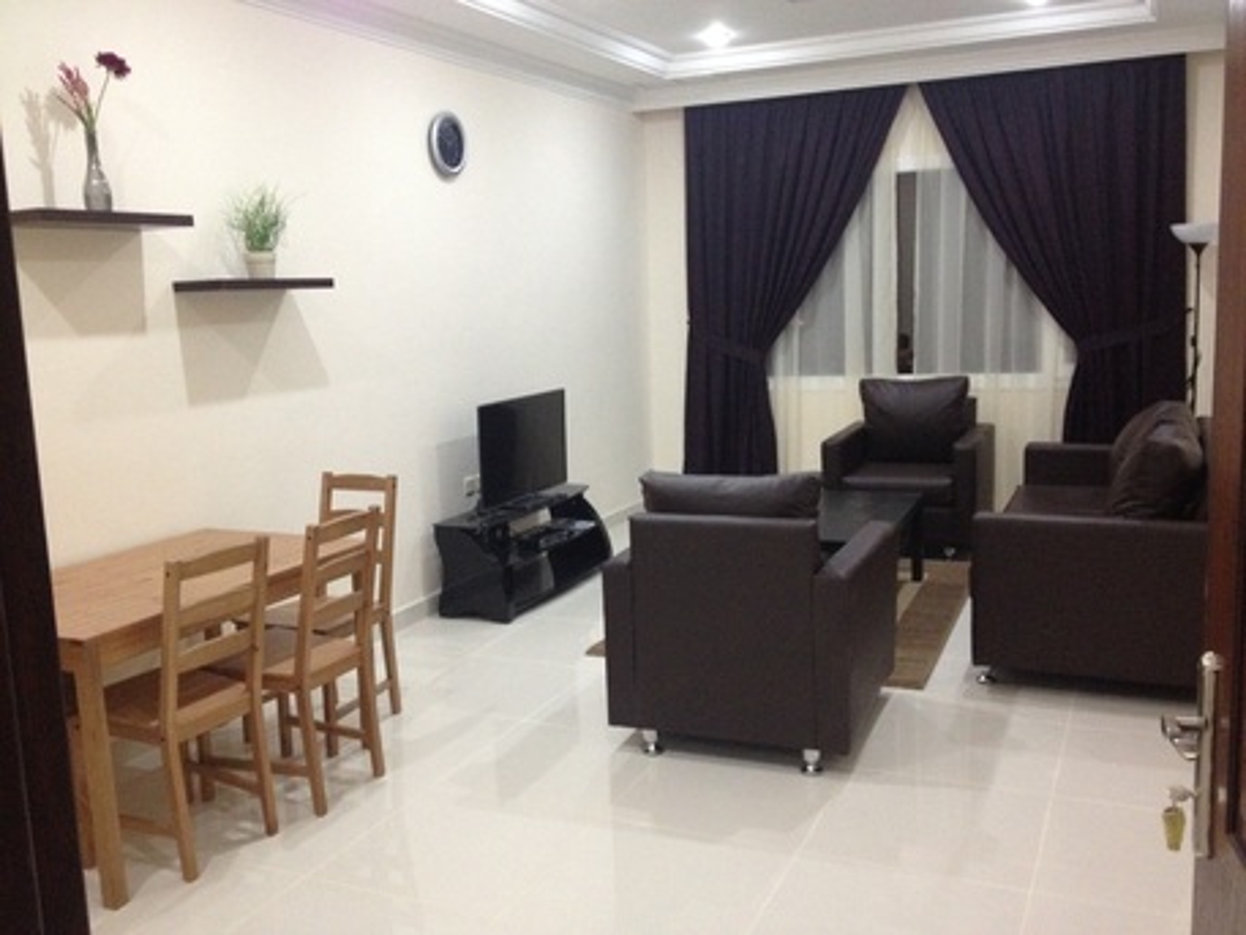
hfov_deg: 52.6
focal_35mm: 35
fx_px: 1260
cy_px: 468
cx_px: 623
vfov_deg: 40.7
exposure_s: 1/20
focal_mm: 4.28
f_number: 2.4
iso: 320
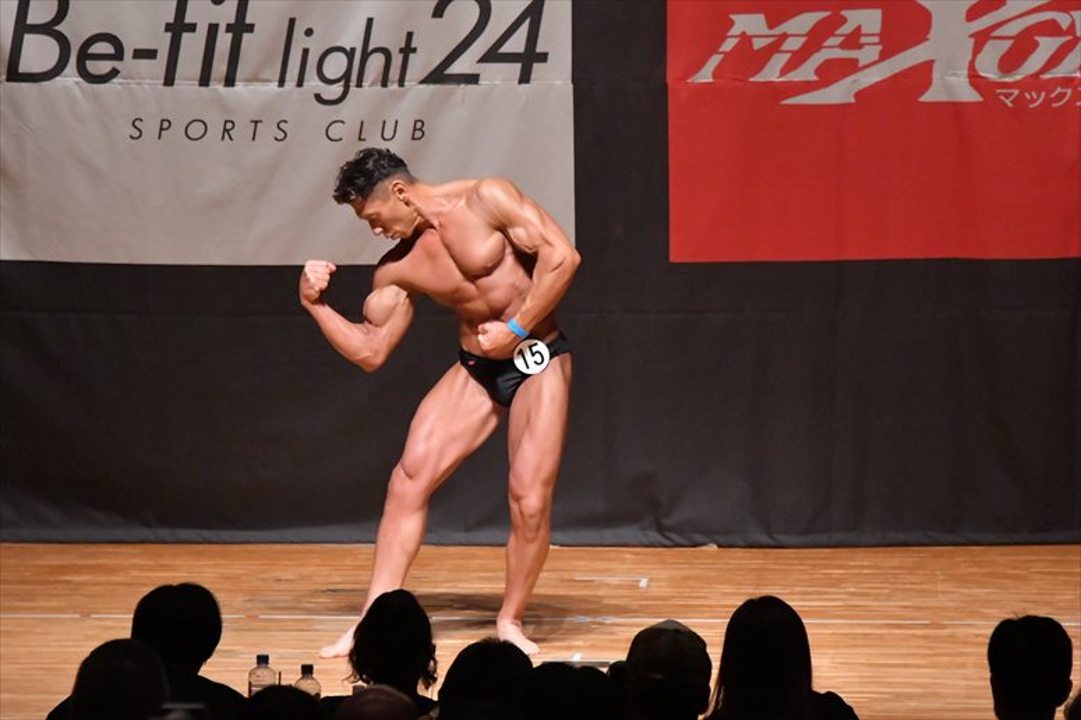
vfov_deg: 5.4
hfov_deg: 8.1
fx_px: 7653
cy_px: 360
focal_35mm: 255
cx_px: 540
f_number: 5.6
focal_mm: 170
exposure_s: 1/400
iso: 12800
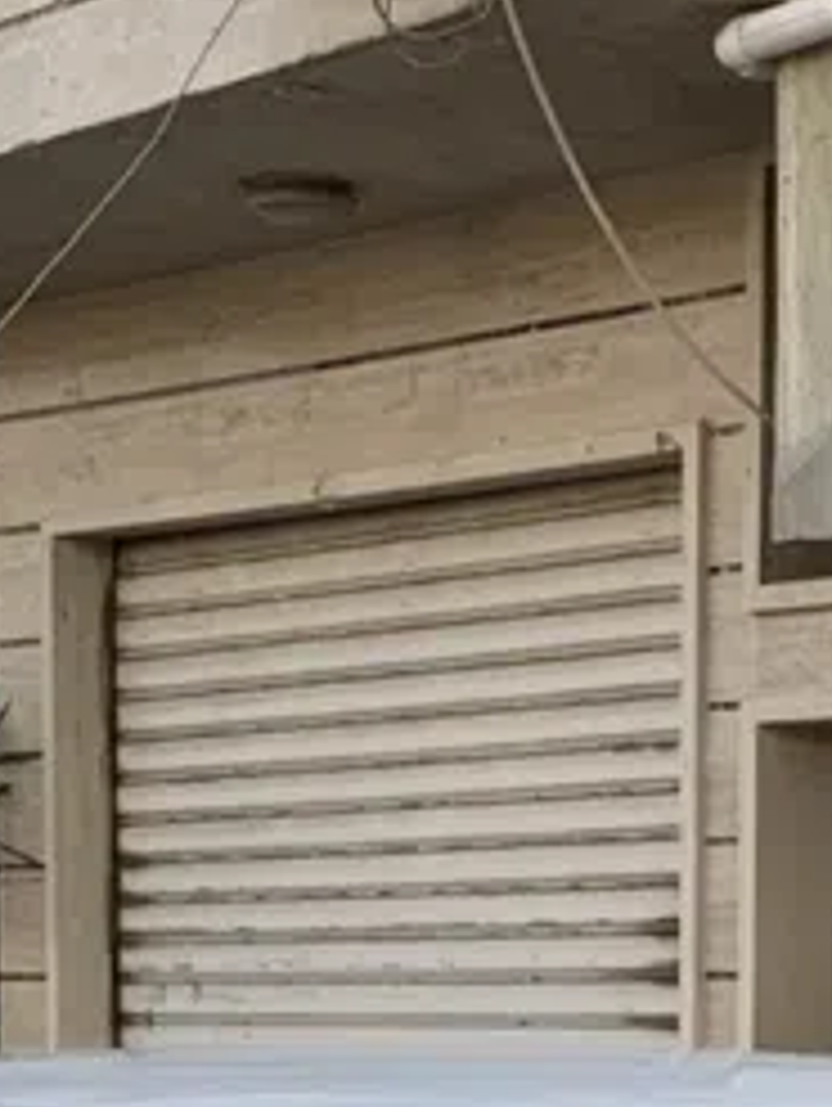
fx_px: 4607
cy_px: 1577
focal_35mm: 144
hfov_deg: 10.3
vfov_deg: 13.1
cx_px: 688
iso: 25
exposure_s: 1/457
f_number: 1.8
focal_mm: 4.25
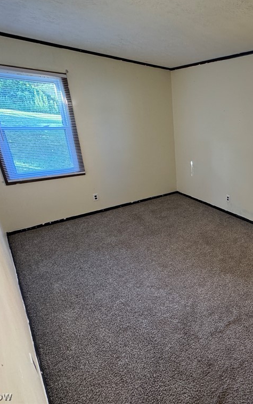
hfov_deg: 52.3
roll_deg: -2.5
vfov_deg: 85.1
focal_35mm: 20
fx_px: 221
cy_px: 200
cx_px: 229
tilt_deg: -20.6
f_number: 2.2
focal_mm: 2.22
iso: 250
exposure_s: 1/60
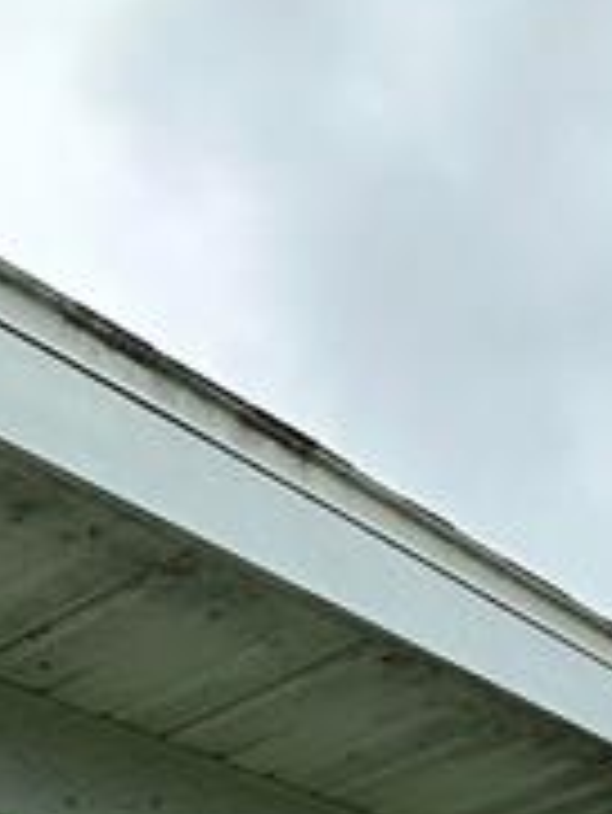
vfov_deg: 20.2
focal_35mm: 79
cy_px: 1313
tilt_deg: +4.7
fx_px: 1860
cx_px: 526
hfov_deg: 18.4
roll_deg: +2.5
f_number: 2.2
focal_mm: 2.22
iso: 50
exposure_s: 1/759
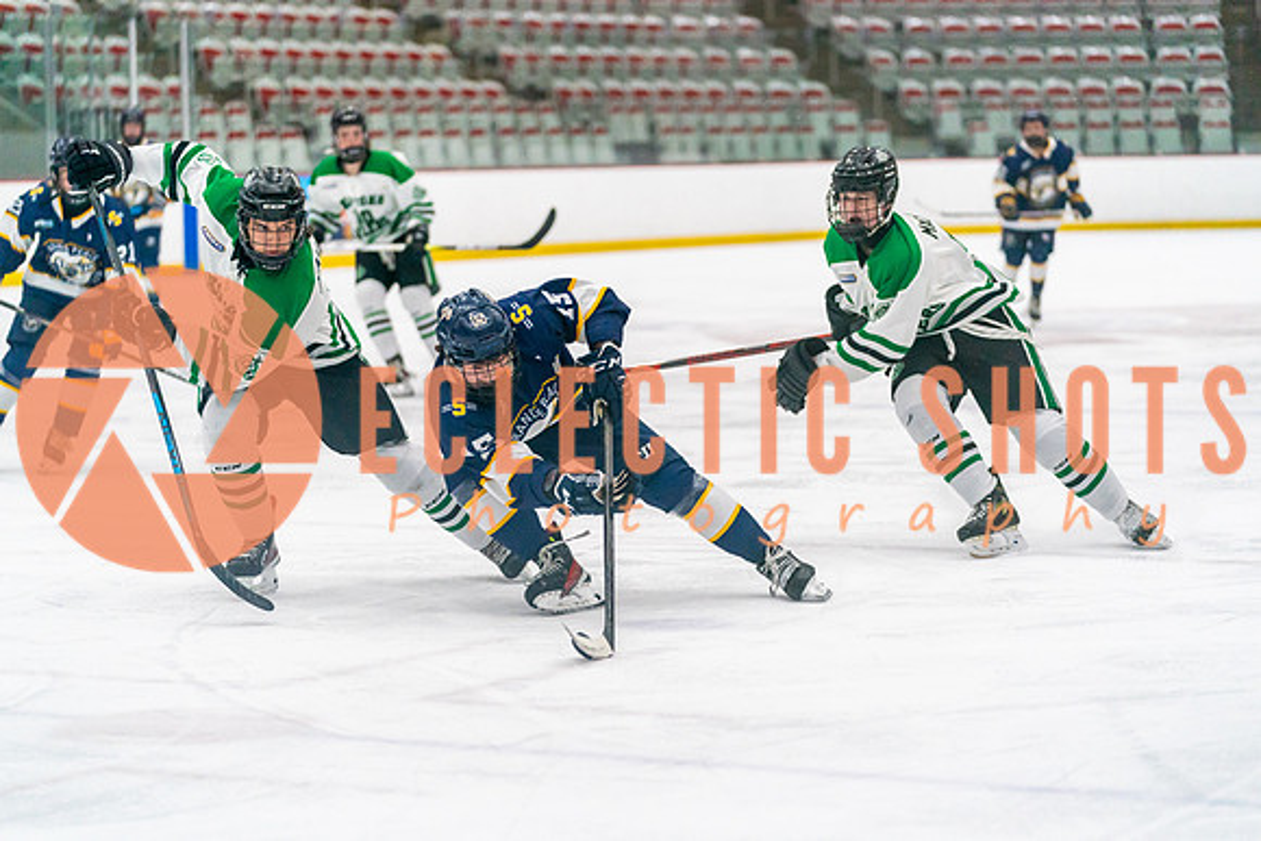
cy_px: 420
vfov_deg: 11.9
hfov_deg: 17.8
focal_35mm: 115
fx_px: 4029
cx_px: 630
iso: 4000
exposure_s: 1/1600
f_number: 2.8
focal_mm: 115
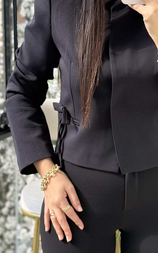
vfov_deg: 19.8
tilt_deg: -18.7
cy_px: 104
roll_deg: +0.3
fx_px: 724
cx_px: 127
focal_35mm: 105
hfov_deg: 12.4
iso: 80
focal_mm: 6.76
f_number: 1.78
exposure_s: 1/553
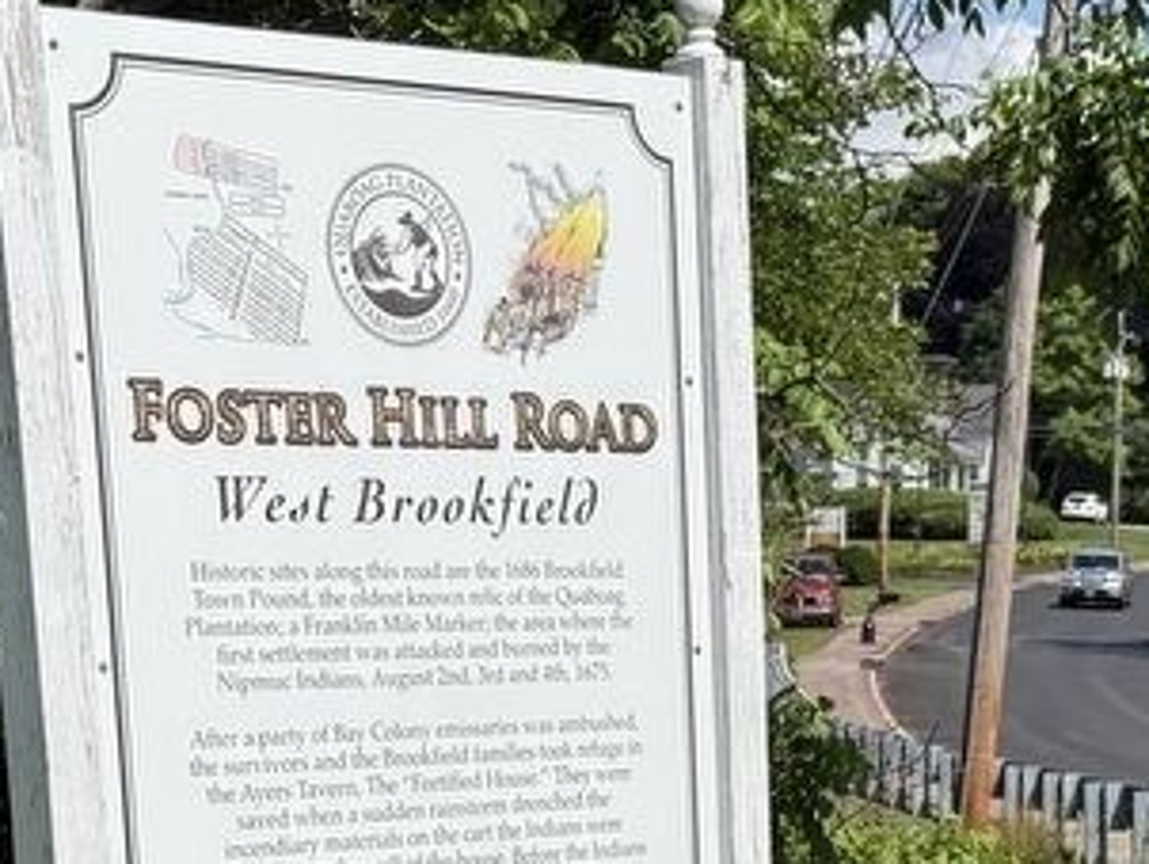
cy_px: 761
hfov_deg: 15.4
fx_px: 4219
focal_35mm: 127
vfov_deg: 11.6
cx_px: 951
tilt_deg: -4.5
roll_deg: +0.6
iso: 64
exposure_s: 1/8772
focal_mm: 6.76
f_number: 1.78
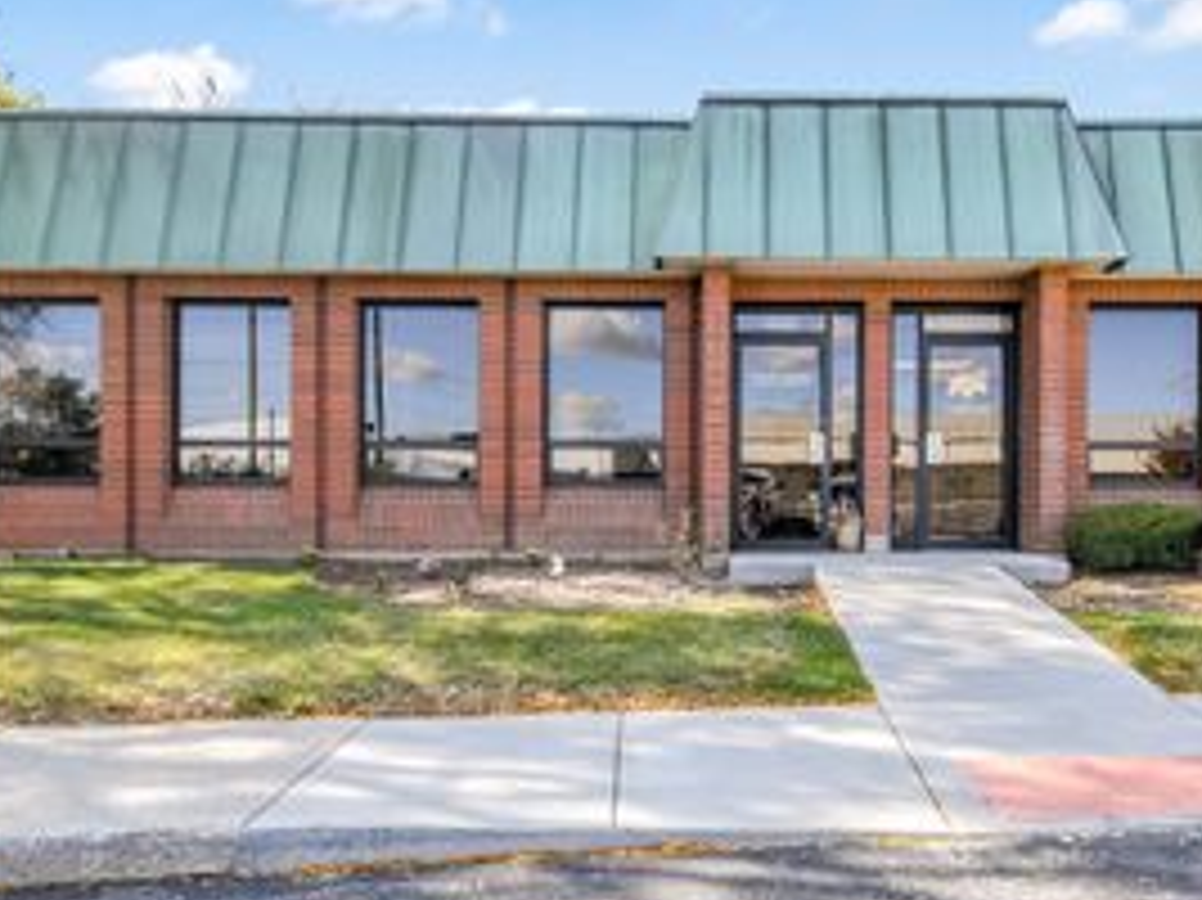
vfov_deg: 51.3
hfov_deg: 64.0
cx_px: 779
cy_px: 425
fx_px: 937
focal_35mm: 27
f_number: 8
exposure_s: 1/1250
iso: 400
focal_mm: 10
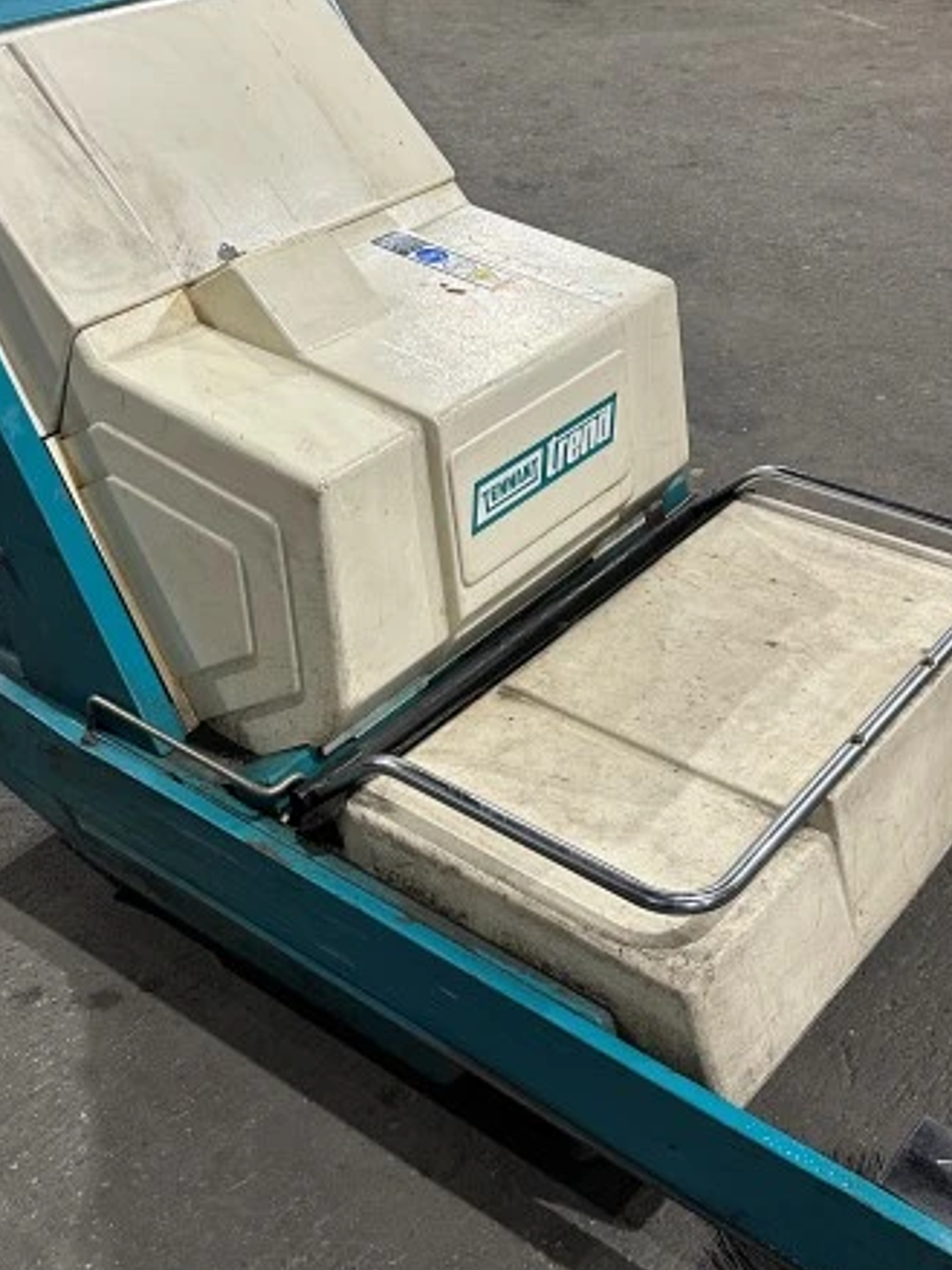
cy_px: 547
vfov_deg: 44.7
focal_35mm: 42
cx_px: 431
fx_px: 1541
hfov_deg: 34.3
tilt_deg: -30.6
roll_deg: +0.4
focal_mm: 6.86
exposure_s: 1/60
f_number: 1.78
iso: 250
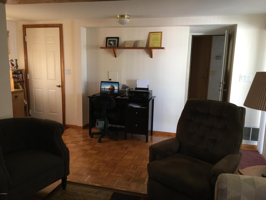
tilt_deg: -8.8
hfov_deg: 61.7
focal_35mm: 29
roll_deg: -1.2
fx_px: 223
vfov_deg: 48.2
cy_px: 100
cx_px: 133
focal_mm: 4.15
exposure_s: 1/30
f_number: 2.2
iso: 100
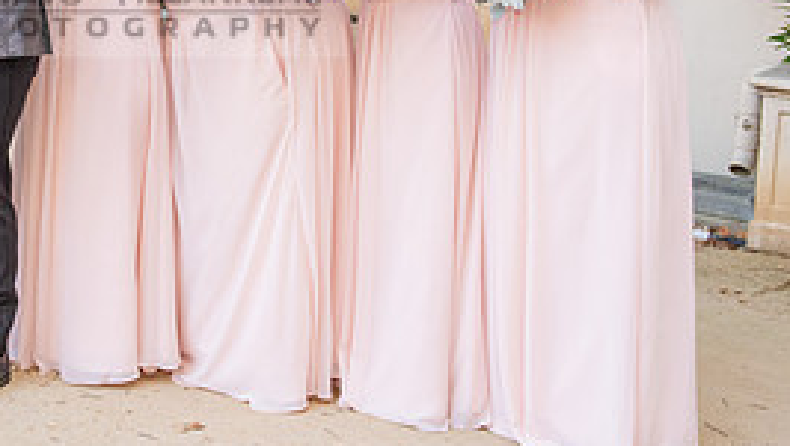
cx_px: 95
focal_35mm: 73
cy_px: -13
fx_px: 1530
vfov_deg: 16.2
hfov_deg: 28.0
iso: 640
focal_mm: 32
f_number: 4.5
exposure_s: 1/200
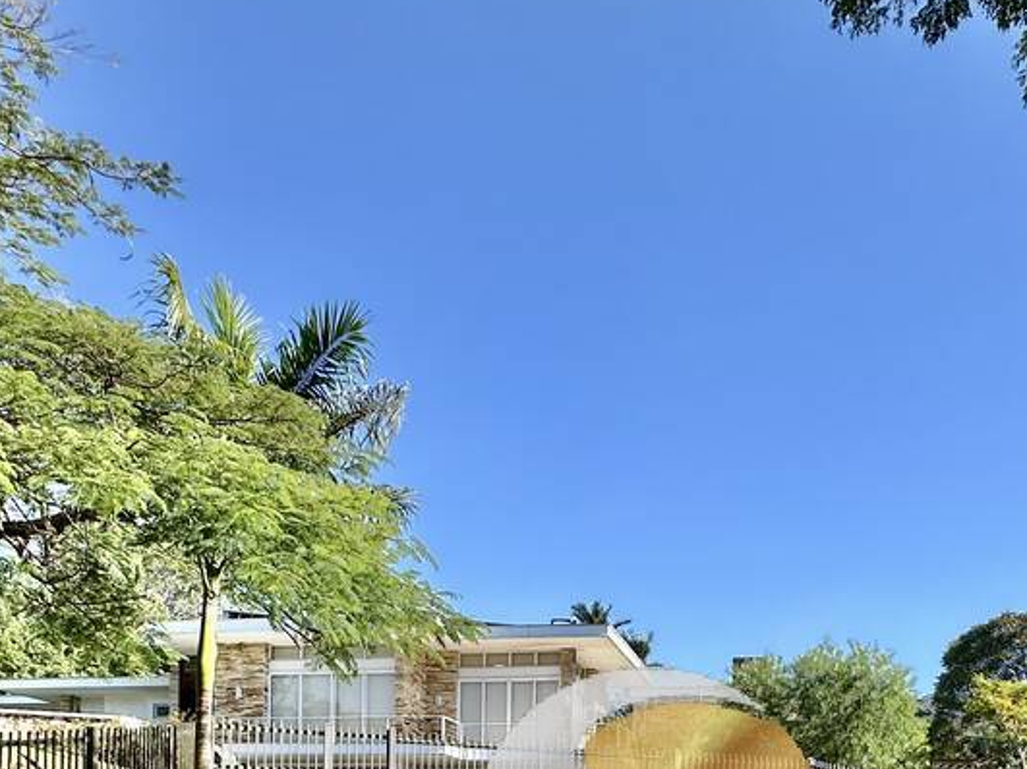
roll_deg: -0.8
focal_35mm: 38
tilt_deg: +0.1
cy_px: 895
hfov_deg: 48.5
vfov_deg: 32.1
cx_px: 646
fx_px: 1127
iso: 40
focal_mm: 2.22
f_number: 2.2
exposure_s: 1/882
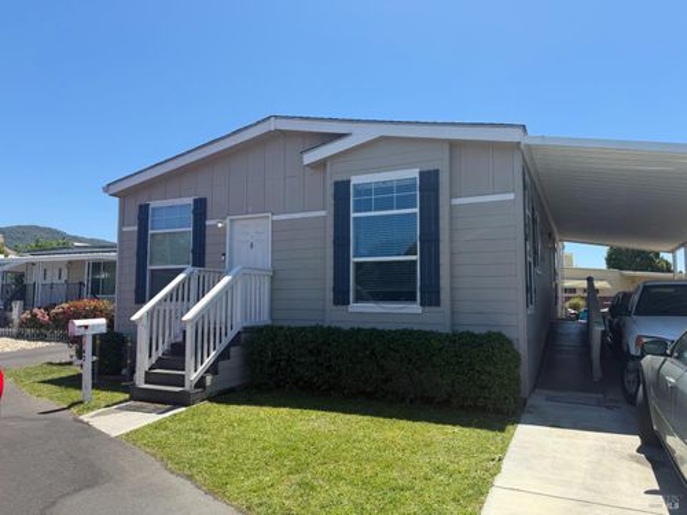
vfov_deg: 56.8
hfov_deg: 71.6
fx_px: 476
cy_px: 258
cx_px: 344
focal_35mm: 24
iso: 80
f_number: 1.78
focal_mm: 6.76
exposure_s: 1/2907
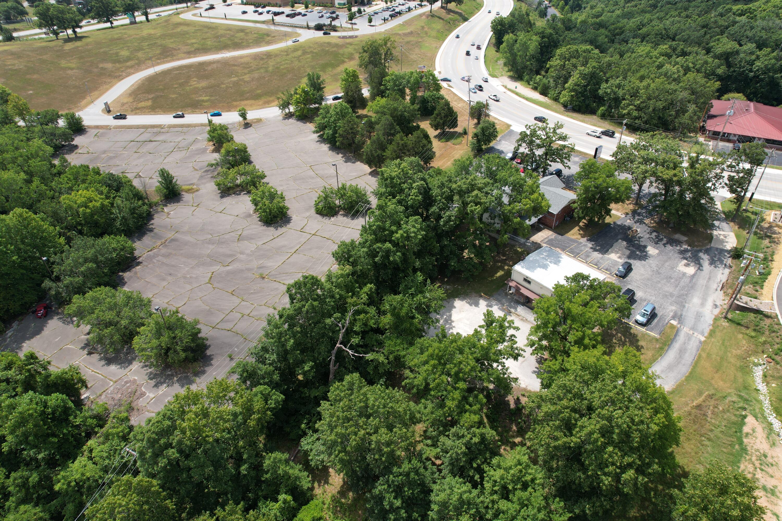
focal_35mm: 22
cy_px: 260
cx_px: 391
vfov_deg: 57.2
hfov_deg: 78.6
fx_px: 478
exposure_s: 1/160
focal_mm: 8.38
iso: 100
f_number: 2.8
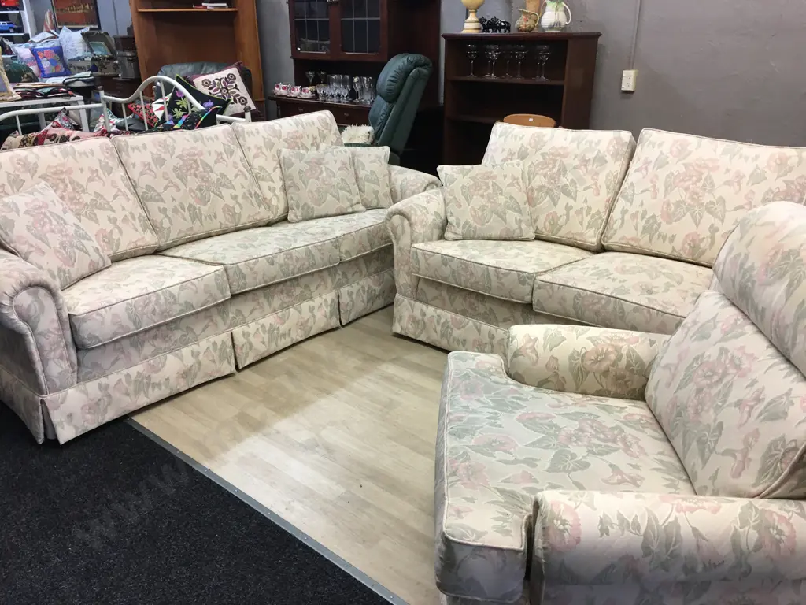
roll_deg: -1.1
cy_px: 302
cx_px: 403
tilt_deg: -20.1
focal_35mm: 29
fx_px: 675
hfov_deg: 61.7
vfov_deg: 48.2
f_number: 2.2
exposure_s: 1/33
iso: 50
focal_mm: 4.15
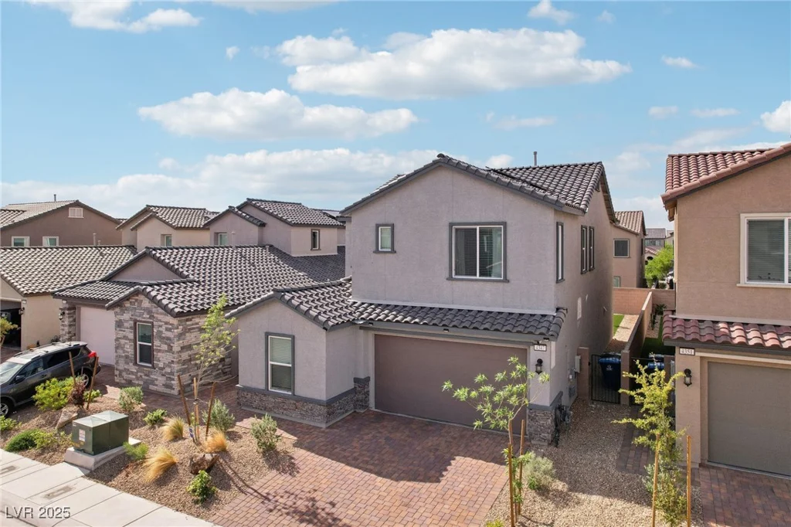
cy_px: 264
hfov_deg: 78.6
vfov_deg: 57.2
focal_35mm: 22
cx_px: 396
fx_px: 483
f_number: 2.8
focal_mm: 8.4
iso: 150
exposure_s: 1/2500
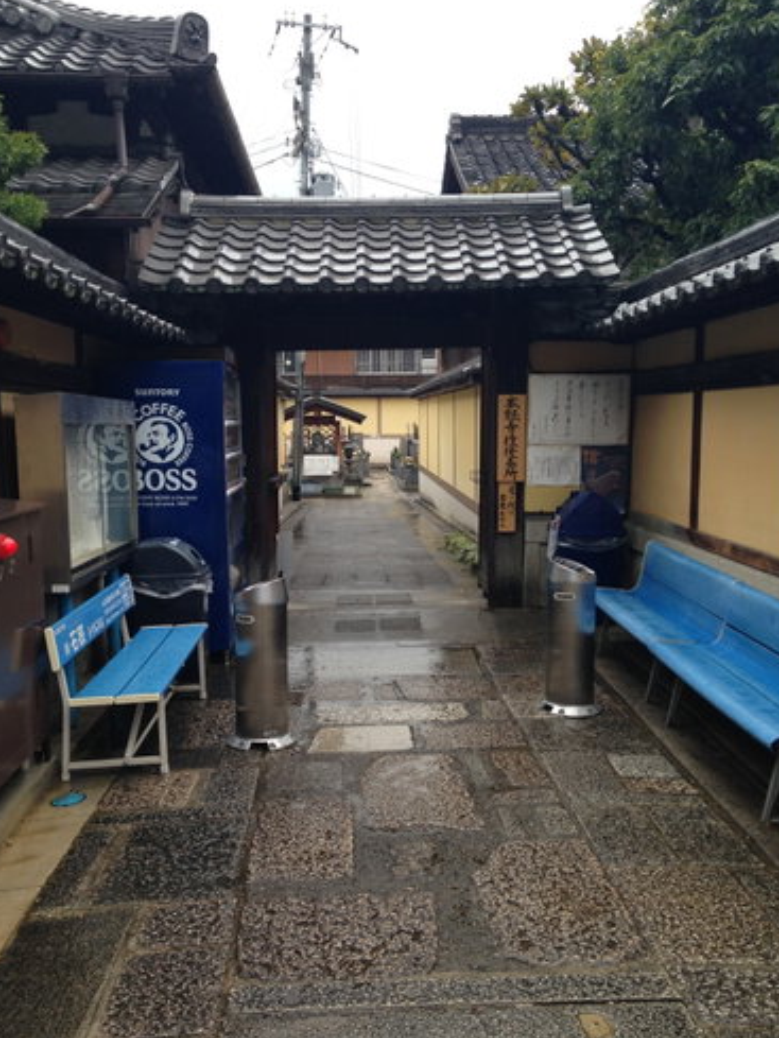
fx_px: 1080
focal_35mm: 36
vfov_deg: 51.3
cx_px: 376
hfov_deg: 39.7
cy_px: 536
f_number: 2.4
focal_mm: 4.12
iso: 50
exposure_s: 1/127
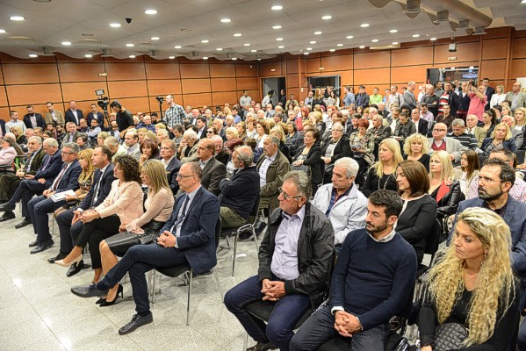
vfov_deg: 53.2
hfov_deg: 73.7
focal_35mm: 24
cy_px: 176
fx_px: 351
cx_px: 263
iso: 3200
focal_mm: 24
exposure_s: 1/60
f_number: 4
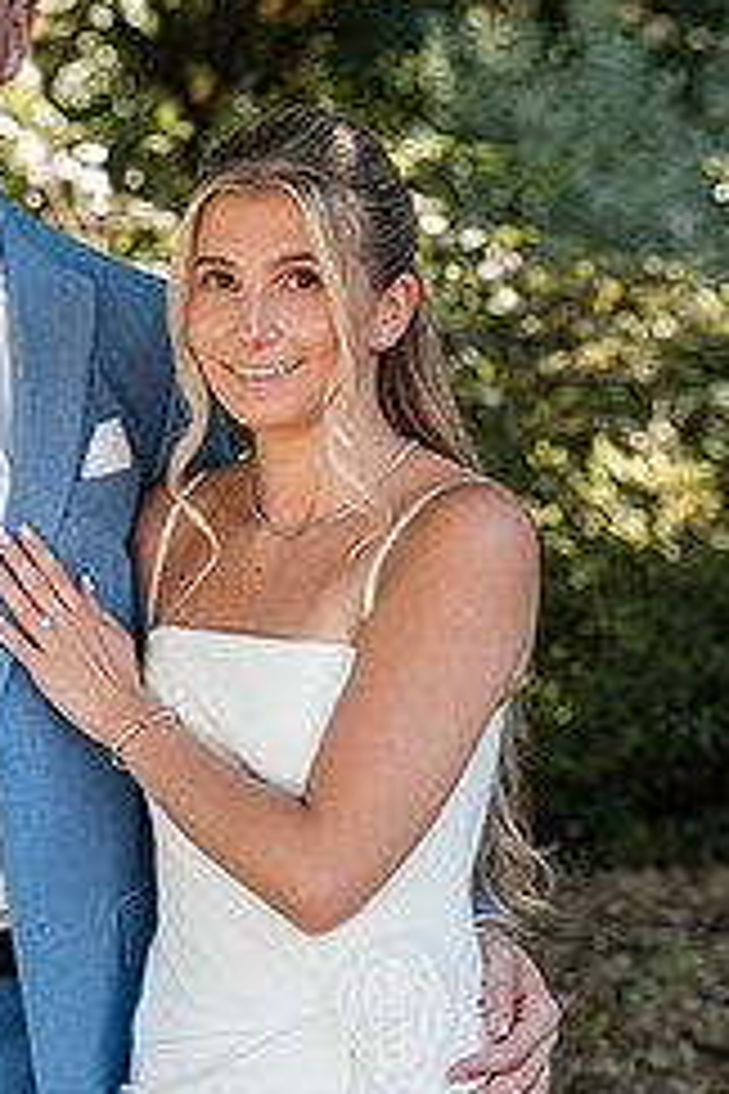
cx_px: 76
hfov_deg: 11.2
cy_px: 491
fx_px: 3705
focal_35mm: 122
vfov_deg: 16.8
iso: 400
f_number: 4
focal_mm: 66
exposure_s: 1/250
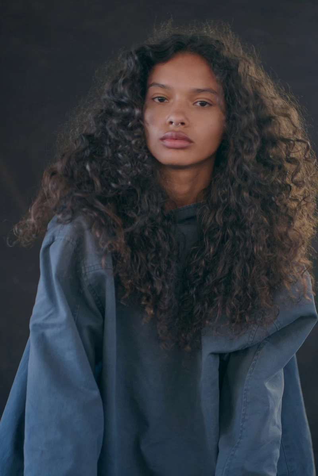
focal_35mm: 105
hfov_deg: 13.0
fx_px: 1391
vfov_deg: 19.5
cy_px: 238
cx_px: 159
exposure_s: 1/125
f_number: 2.8
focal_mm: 70
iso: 500
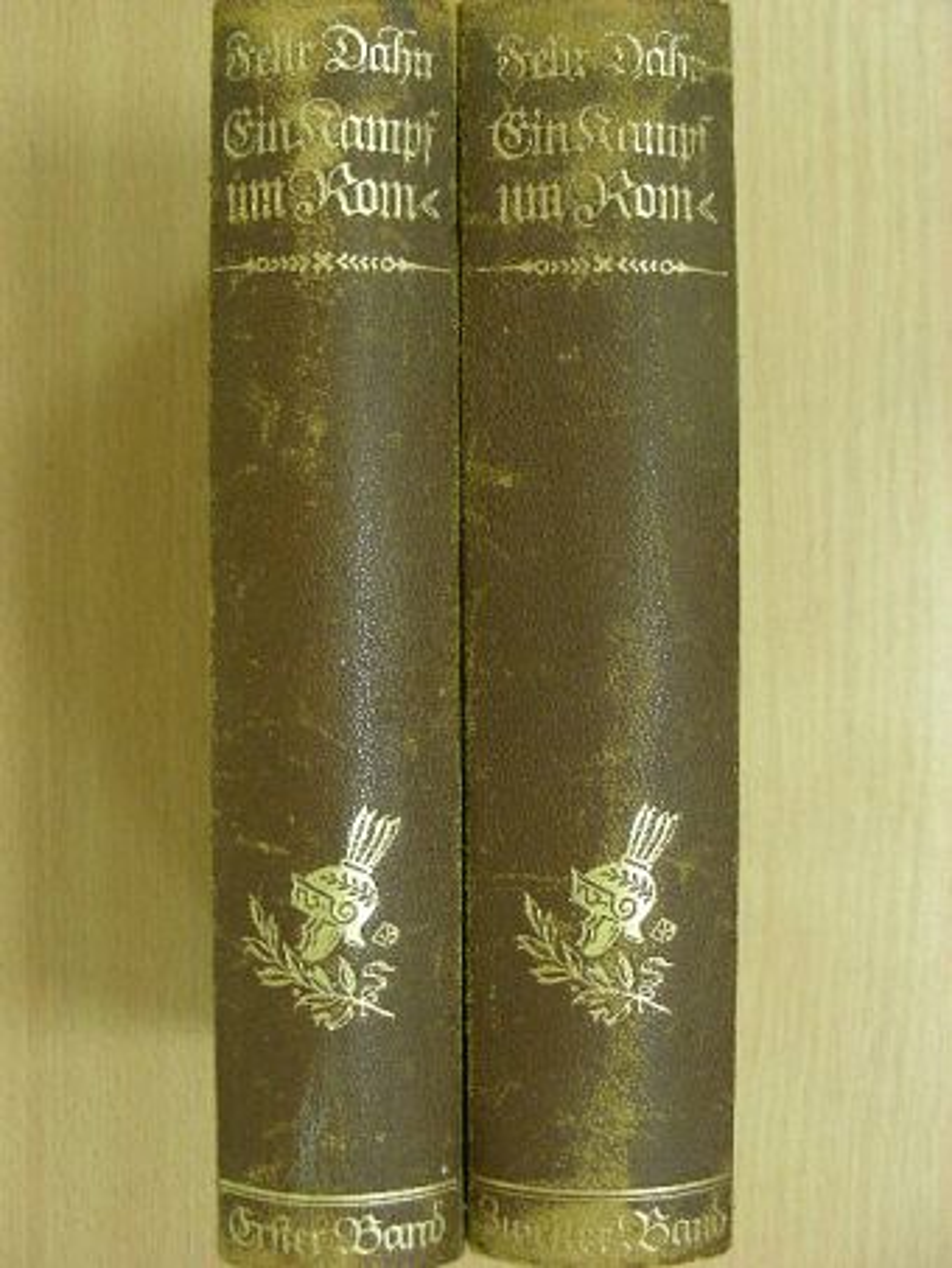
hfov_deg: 32.9
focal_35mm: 44
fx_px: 1613
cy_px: 634
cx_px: 476
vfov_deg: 42.9
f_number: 3.5
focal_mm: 7.4
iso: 200
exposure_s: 1/11.6
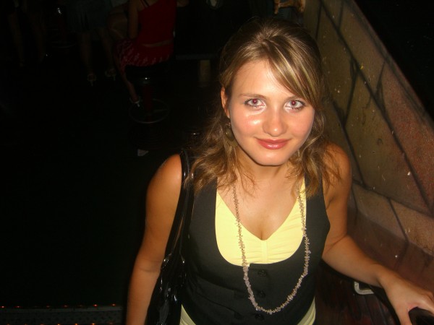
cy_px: 162
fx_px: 476
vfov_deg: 37.7
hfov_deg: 49.0
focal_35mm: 38
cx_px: 217
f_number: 2.8
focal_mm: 7.9
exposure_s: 1/60
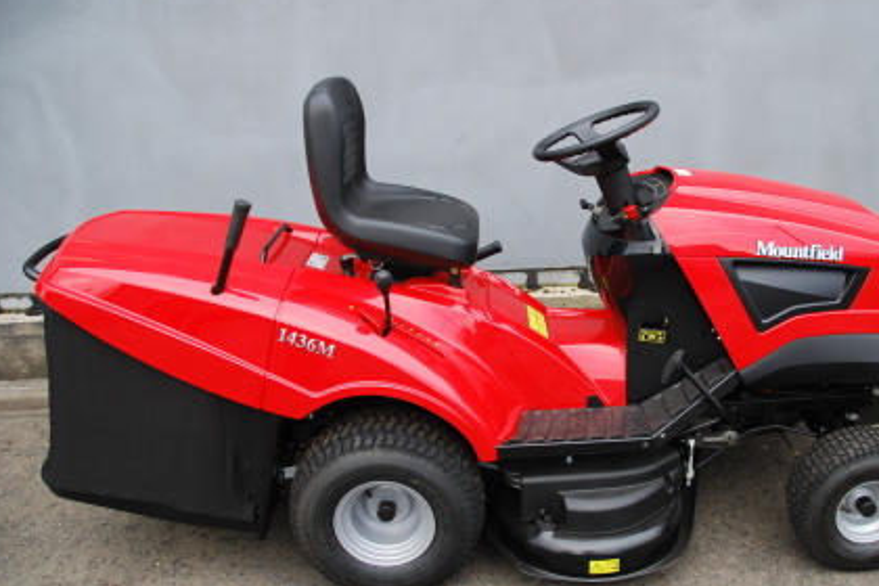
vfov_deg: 39.9
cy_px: 313
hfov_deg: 56.9
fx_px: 806
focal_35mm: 33
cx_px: 511
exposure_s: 1/40
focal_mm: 18
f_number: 3.5
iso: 200
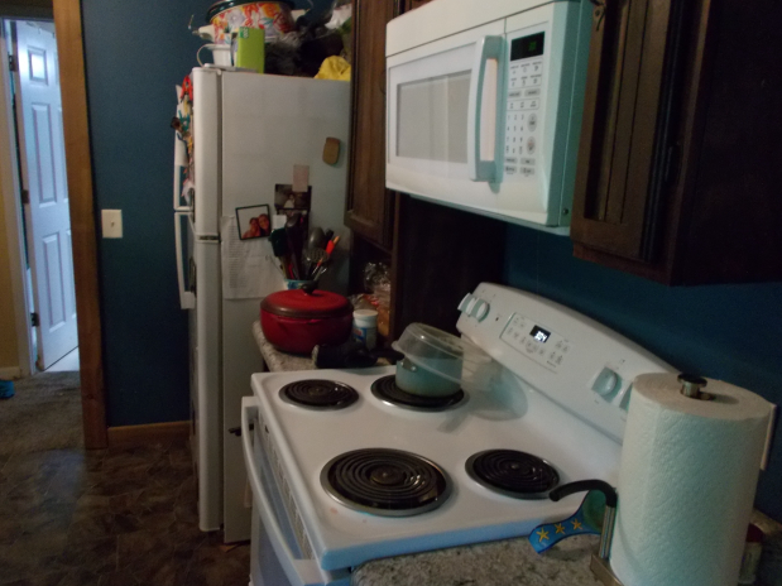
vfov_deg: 49.7
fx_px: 632
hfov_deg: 63.4
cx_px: 375
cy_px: 298
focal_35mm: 28
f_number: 3.2
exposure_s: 1/15
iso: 400
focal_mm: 4.6
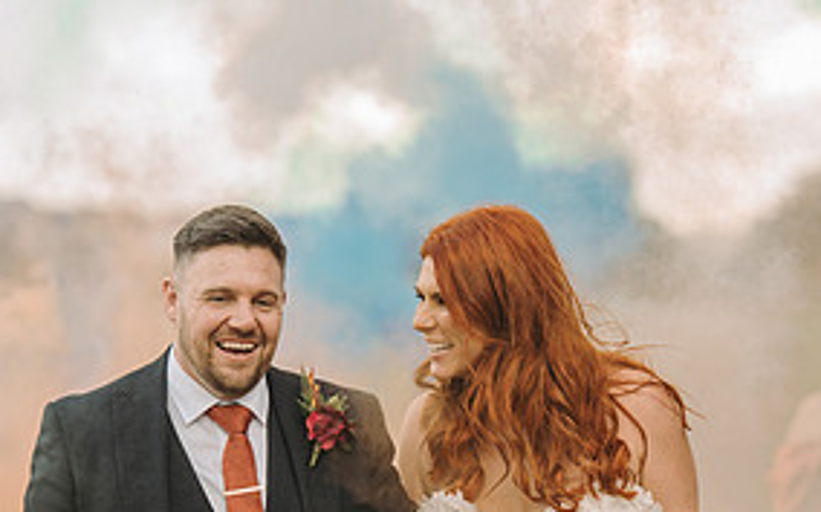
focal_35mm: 177
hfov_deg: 11.8
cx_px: 419
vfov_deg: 7.4
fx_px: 3957
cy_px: 482
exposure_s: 1/800
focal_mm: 85
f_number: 2.2
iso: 320
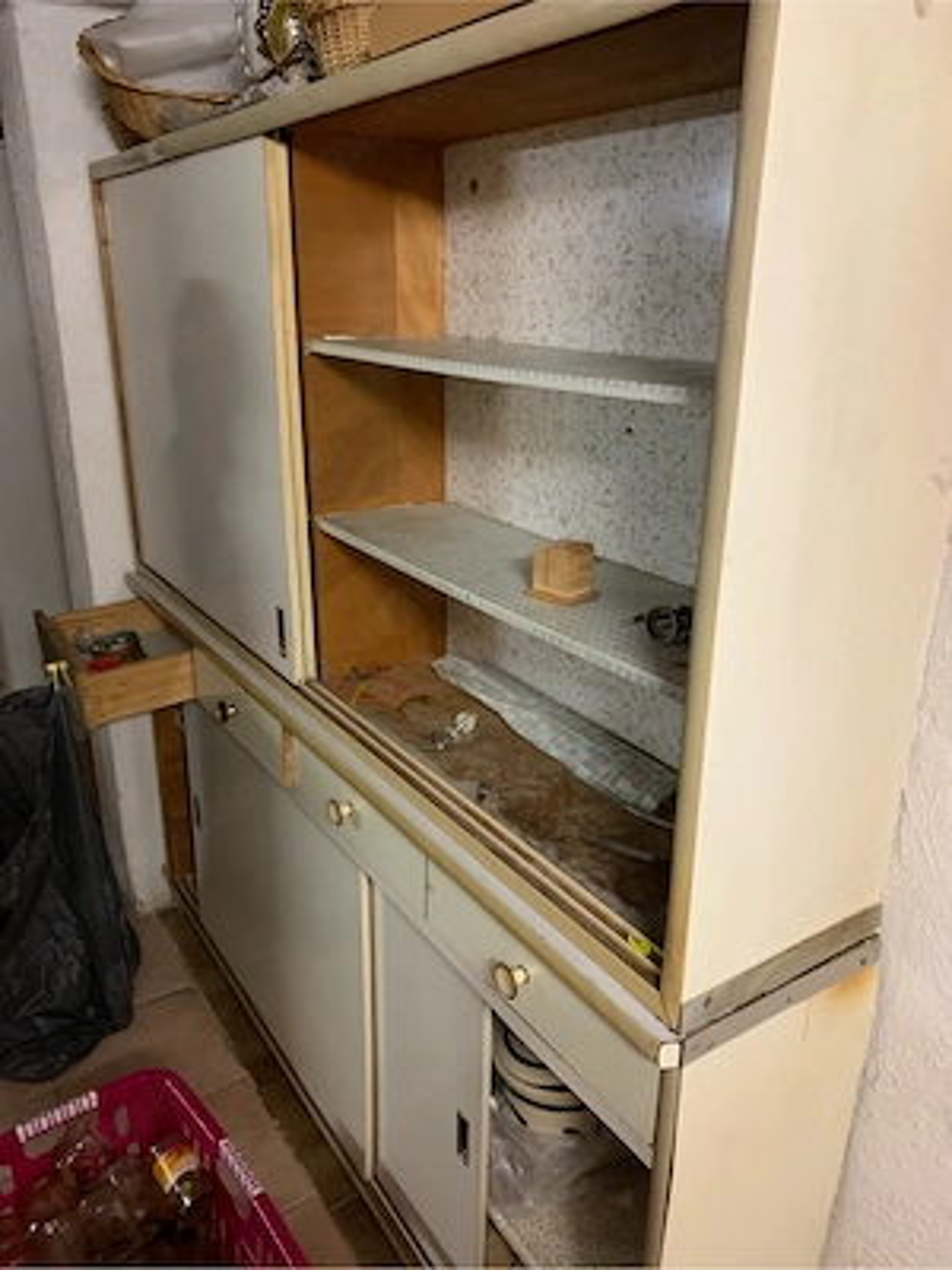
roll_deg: -1.0
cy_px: 635
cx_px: 476
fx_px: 953
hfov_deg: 53.1
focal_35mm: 26
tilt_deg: -19.6
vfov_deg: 67.3
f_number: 1.8
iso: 400
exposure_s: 1/33
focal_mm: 4.25
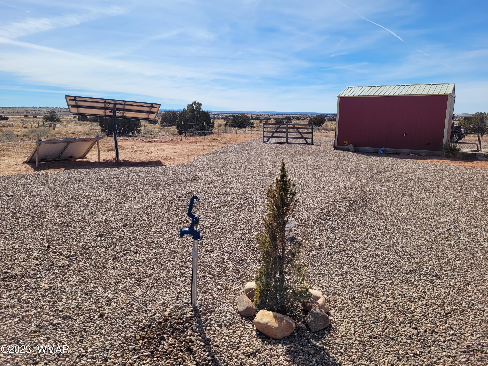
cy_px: 183
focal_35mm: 26
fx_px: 367
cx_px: 244
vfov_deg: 53.1
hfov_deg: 67.3
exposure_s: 1/3309
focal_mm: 5.4
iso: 40
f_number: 1.8
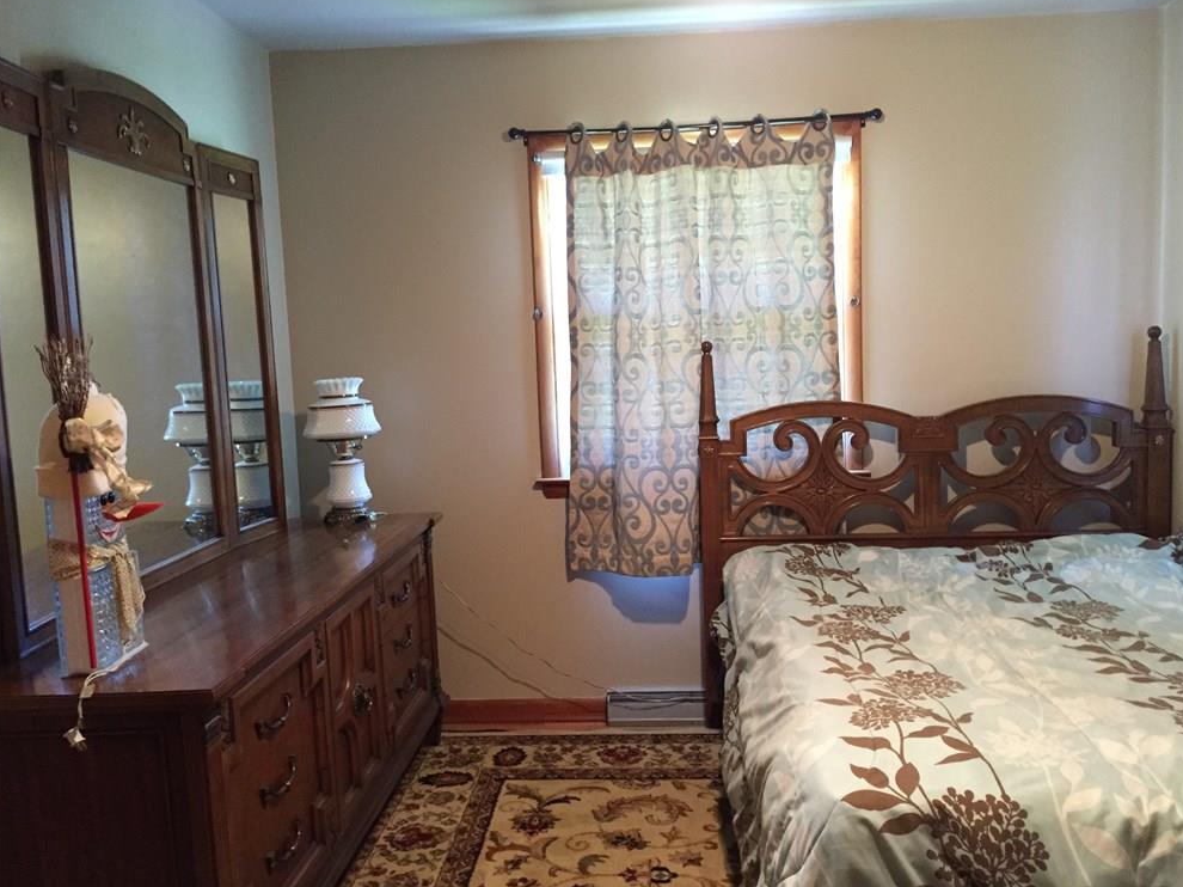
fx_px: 1025
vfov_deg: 46.8
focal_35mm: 30
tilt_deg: -7.8
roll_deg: +1.8
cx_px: 603
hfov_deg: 60.0
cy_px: 448
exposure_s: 1/20
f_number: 2.2
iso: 250
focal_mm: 4.15
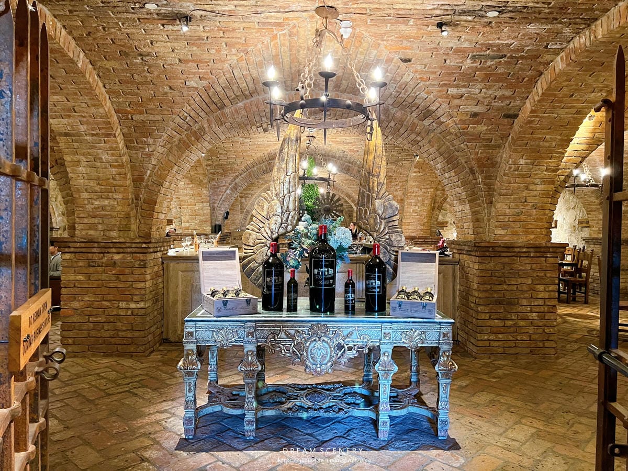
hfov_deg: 67.3
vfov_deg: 53.1
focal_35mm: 26
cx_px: 314
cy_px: 236
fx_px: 472
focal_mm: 5.7
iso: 500
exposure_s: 1/40
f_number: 1.5
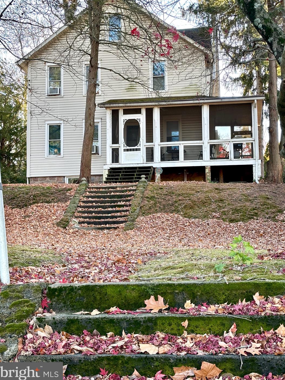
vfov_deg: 33.8
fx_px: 626
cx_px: 151
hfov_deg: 25.7
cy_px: 176
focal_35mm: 57
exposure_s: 1/121
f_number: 1.6
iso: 32
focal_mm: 5.96
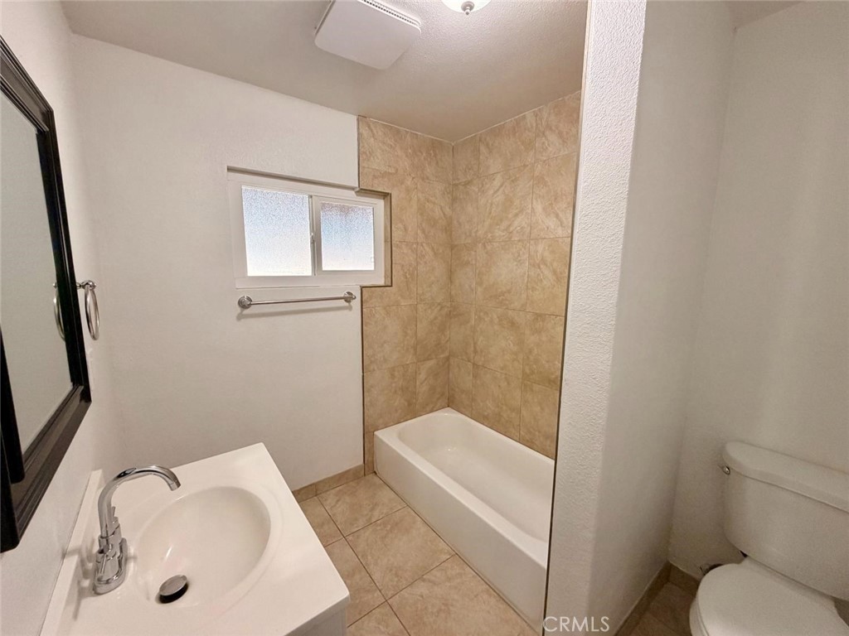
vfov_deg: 85.7
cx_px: 424
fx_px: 343
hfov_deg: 102.1
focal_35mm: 14
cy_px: 318
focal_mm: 2.22
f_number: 2.2
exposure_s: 1/60
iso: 200
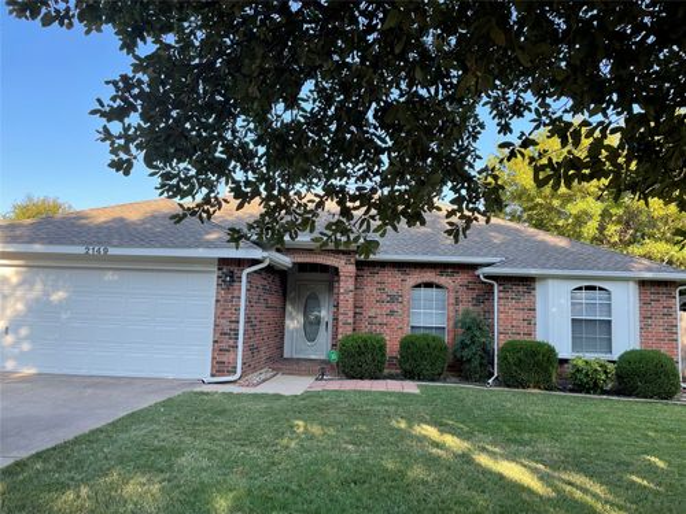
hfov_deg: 67.3
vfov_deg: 53.1
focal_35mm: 26
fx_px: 515
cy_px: 257
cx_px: 343
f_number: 1.6
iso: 32
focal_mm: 4.2
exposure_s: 1/427
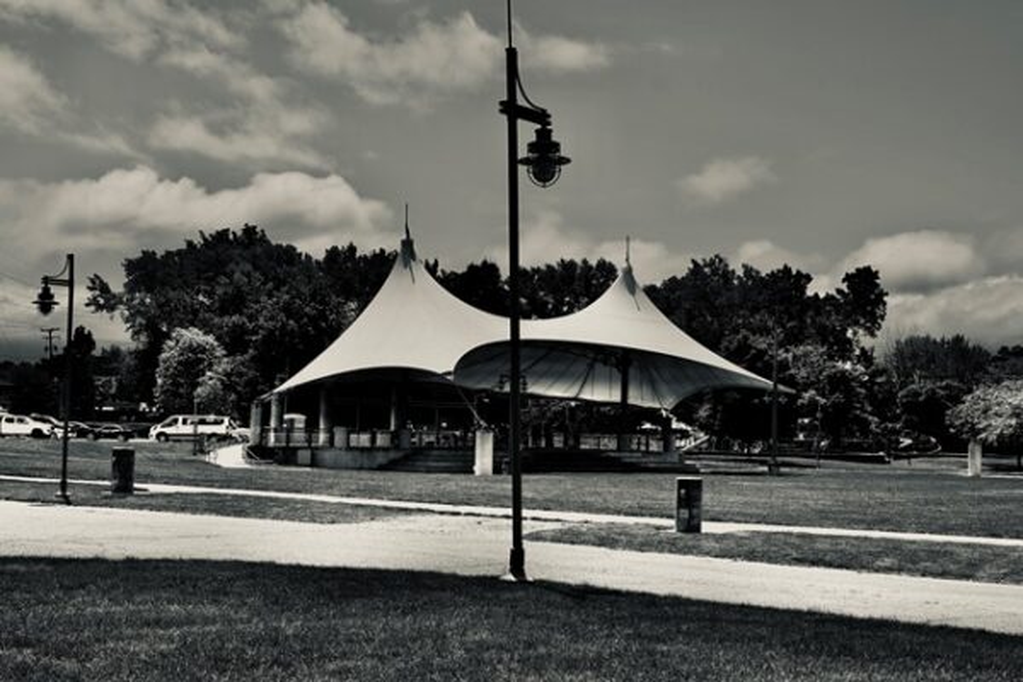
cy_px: 341
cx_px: 512
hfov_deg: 36.9
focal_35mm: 54
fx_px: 1534
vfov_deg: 25.1
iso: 100
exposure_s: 1/640
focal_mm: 36
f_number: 8
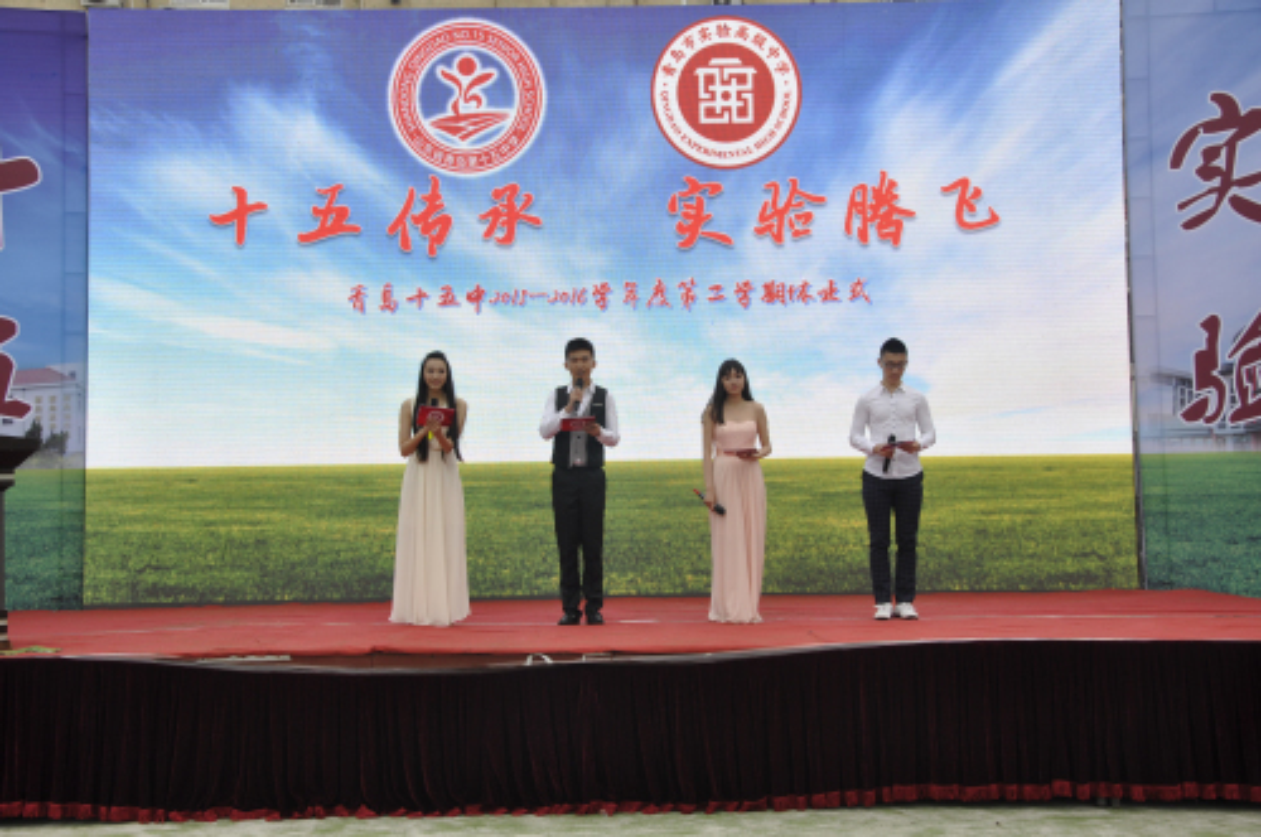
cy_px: 418
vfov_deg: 29.8
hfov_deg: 43.7
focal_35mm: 45
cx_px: 630
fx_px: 1574
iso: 200
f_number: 6.3
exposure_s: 1/160
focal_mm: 30
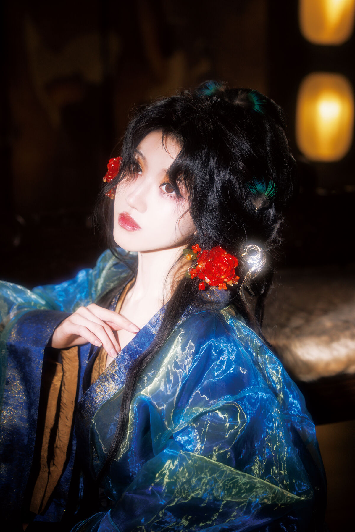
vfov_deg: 23.9
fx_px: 1257
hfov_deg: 16.1
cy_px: 266
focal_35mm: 85
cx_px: 178
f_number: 3.2
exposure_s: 1/125
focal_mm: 86
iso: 250
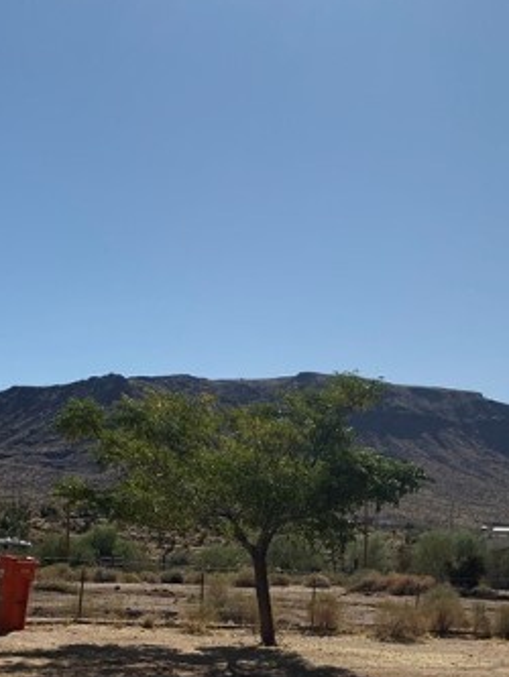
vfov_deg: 31.4
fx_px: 1176
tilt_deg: +0.0
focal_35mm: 60
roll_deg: -1.3
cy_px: 541
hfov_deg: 24.4
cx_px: 185
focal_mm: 4.25
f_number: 1.8
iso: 32
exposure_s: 1/6452
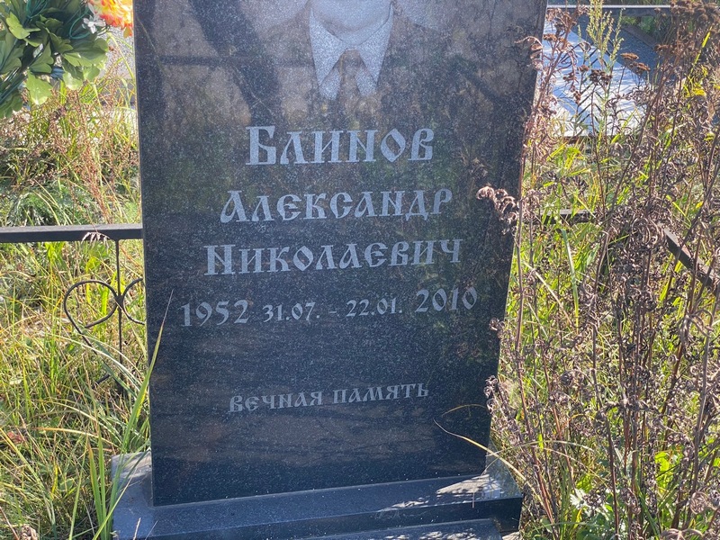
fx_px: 1082
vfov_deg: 28.0
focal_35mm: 52
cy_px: 270
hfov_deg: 36.8
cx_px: 360
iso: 20
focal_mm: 6
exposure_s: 1/220
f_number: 2
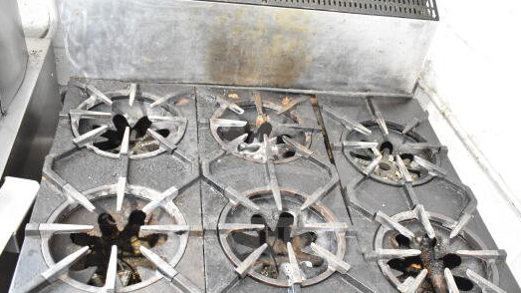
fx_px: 456
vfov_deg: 35.4
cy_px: 186
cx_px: 270
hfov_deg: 59.5
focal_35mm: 33
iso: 1600
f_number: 3.5
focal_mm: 18
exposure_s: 1/50
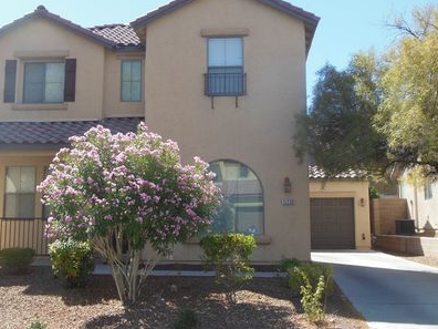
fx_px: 607
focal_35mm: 48
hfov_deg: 39.7
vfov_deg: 30.2
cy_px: 130
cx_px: 211
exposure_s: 1/640
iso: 125
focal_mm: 6.8
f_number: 3.6
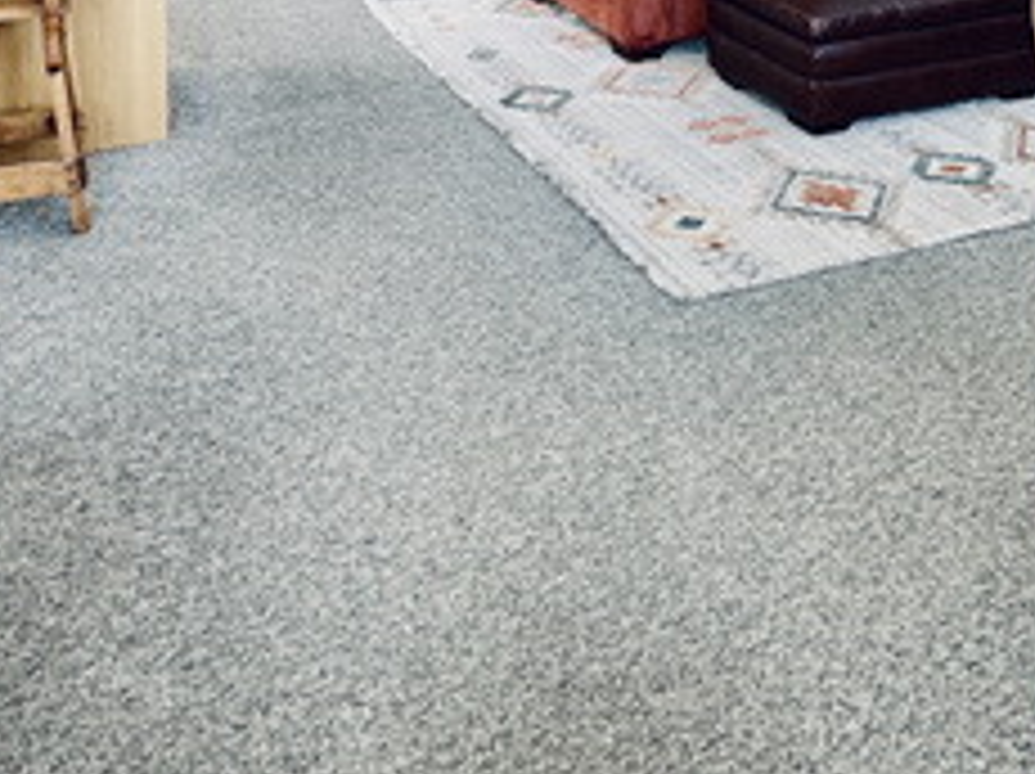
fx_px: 1165
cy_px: -256
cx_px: 441
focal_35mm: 39
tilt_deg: -3.9
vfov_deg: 29.1
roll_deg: -0.4
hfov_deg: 47.8
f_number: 2.2
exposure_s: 1/99
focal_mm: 2.22
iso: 50
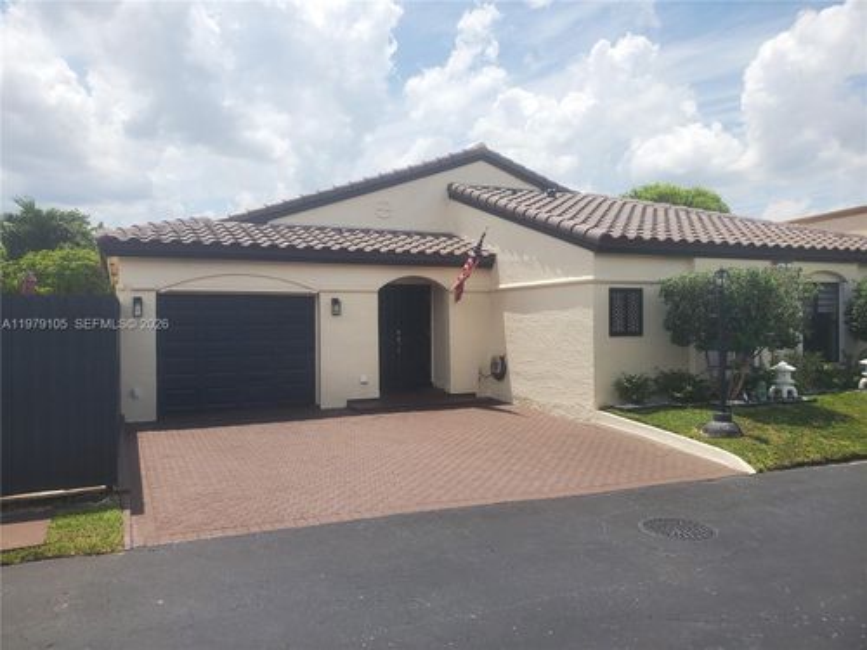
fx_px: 651
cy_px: 325
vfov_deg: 53.1
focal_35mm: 26
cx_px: 434
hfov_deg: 67.3
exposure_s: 1/1951
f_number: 2.4
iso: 50
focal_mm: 4.3
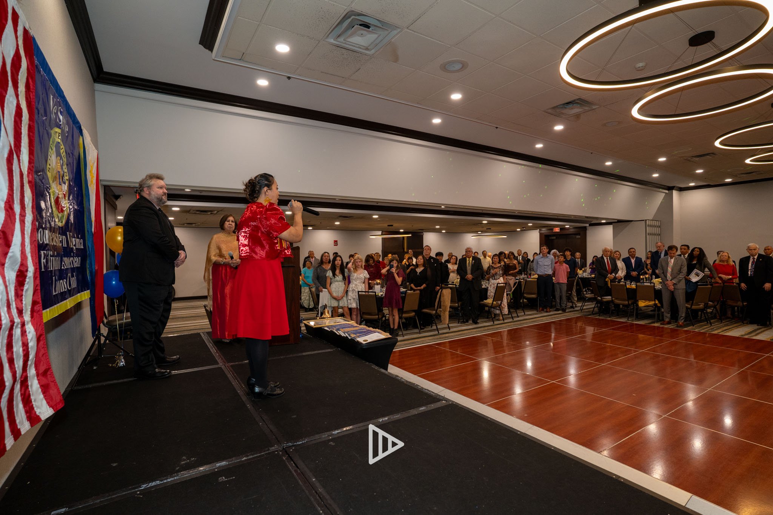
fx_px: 365
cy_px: 258
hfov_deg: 93.3
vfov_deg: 70.4
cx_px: 386
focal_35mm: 17
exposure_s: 1/125
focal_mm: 17
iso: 1600
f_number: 3.2
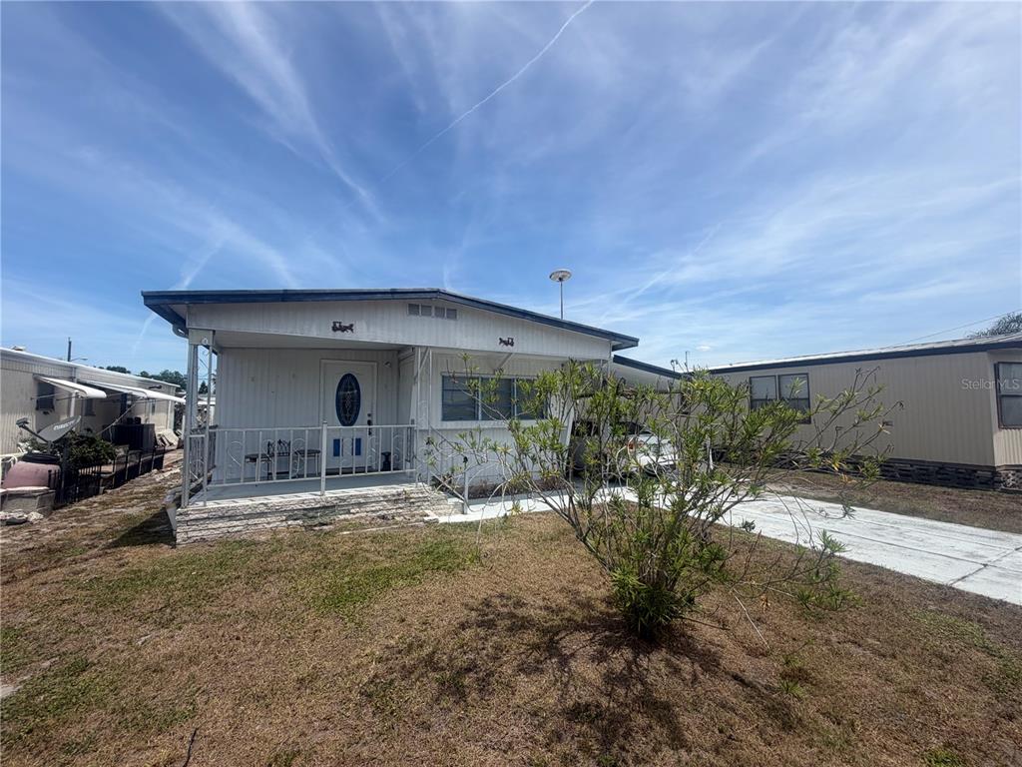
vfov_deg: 85.7
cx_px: 511
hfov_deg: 102.1
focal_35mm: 14
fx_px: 413
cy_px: 384
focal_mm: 2.22
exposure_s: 1/928
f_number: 2.2
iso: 20
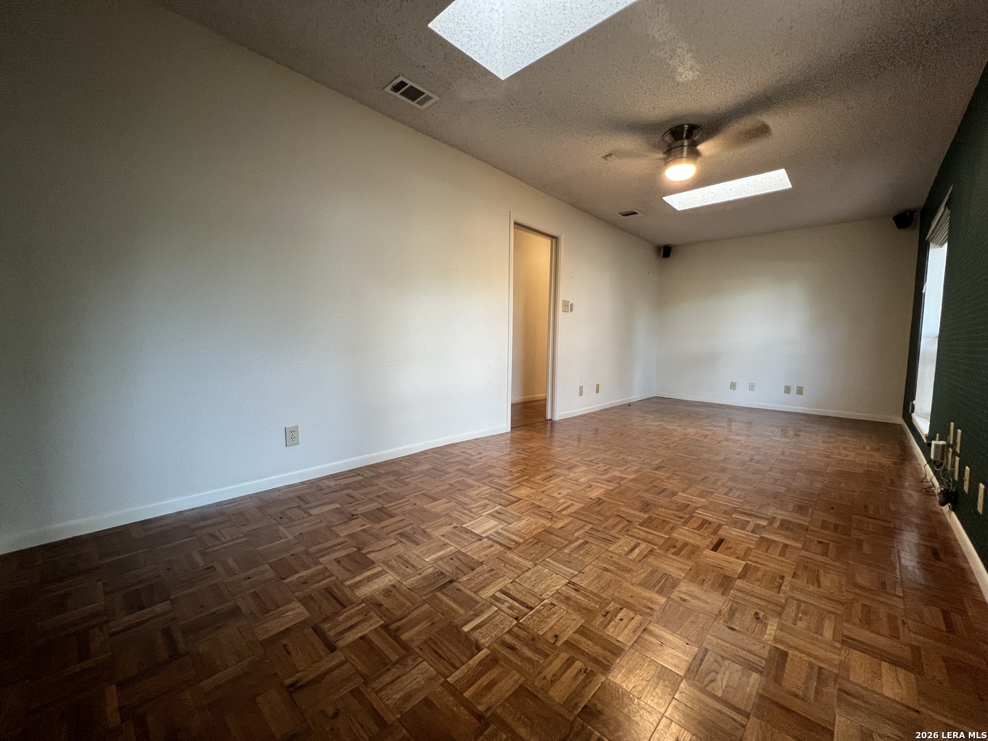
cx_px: 494
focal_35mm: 13
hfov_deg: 106.2
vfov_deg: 89.9
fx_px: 371
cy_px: 370
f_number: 1.8
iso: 200
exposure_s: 1/60
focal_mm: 1.57
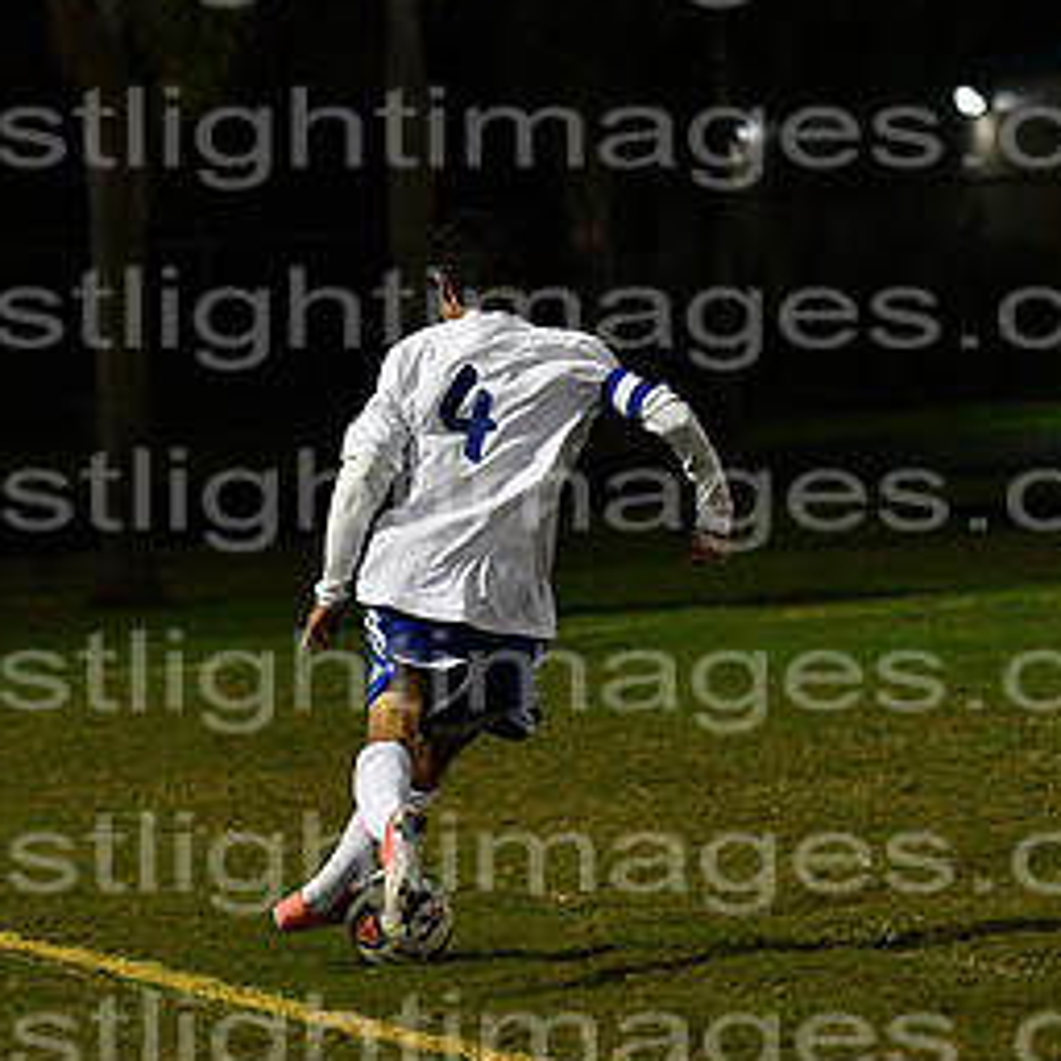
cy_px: 591
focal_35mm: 274
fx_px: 9500
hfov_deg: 6.4
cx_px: 369
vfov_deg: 6.4
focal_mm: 95
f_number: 4
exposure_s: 1/1250
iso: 6400
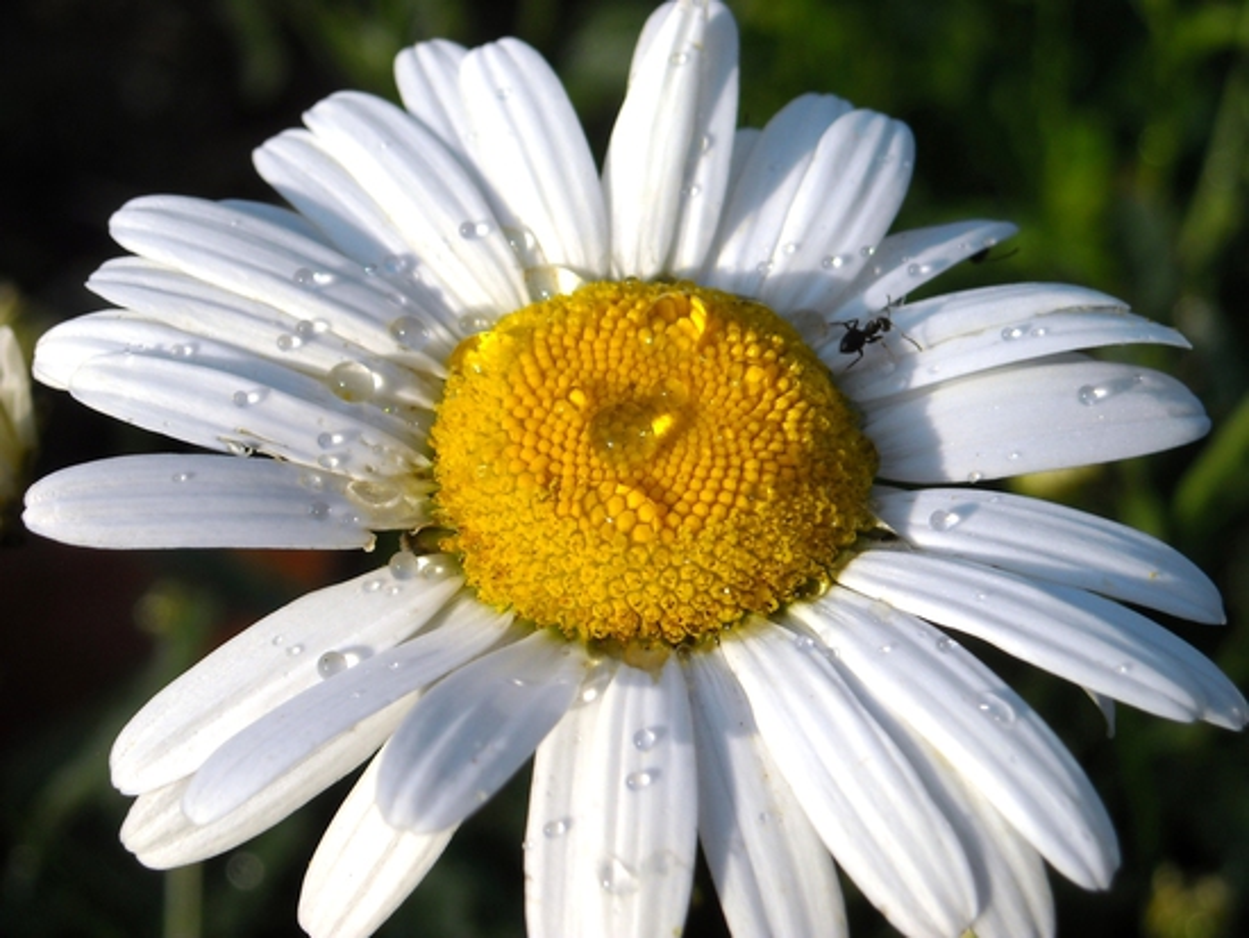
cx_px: 624
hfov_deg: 18.7
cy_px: 469
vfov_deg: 14.1
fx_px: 3790
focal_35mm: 105
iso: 64
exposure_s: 1/369
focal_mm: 17.1
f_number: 4.7
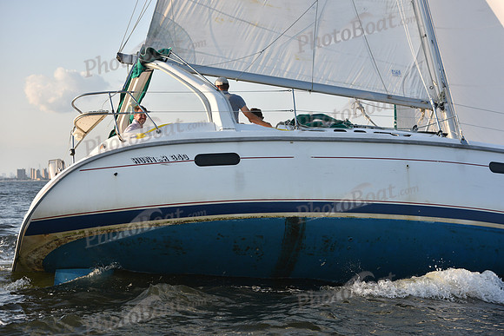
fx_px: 980
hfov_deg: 28.8
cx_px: 252
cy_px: 168
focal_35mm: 70
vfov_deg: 19.5
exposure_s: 1/1000
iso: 320
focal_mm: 70
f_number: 5
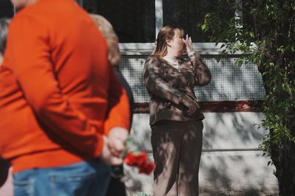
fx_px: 1556
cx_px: 148
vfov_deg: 7.2
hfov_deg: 10.8
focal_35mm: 190
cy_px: 98
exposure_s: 1/800
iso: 100
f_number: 7.1
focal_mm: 190
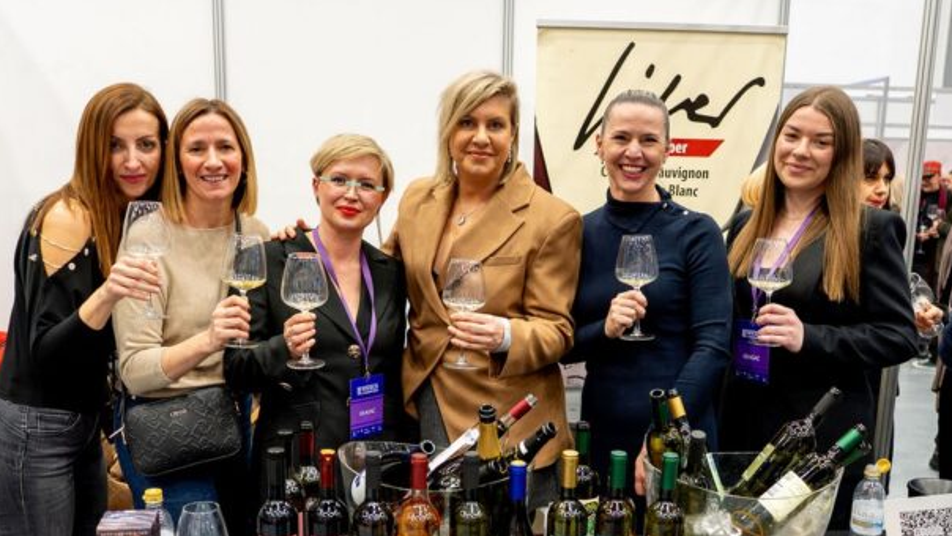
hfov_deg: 52.8
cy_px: 380
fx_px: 959
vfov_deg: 30.8
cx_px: 475
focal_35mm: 38
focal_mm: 26
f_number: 2.8
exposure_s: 1/125
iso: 1250
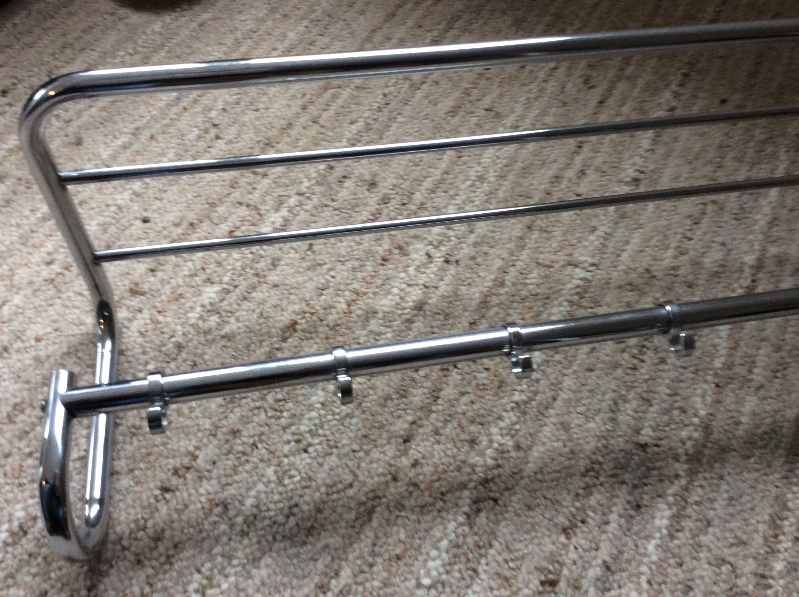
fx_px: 738
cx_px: 400
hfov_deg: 56.9
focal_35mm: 32
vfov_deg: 44.1
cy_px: 298
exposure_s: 1/25
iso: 80
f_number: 2.4
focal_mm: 3.3
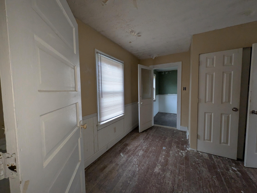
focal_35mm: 14
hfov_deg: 102.1
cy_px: 96
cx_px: 128
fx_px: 104
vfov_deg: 85.7
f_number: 2.2
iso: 358
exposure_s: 1/100
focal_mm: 1.83
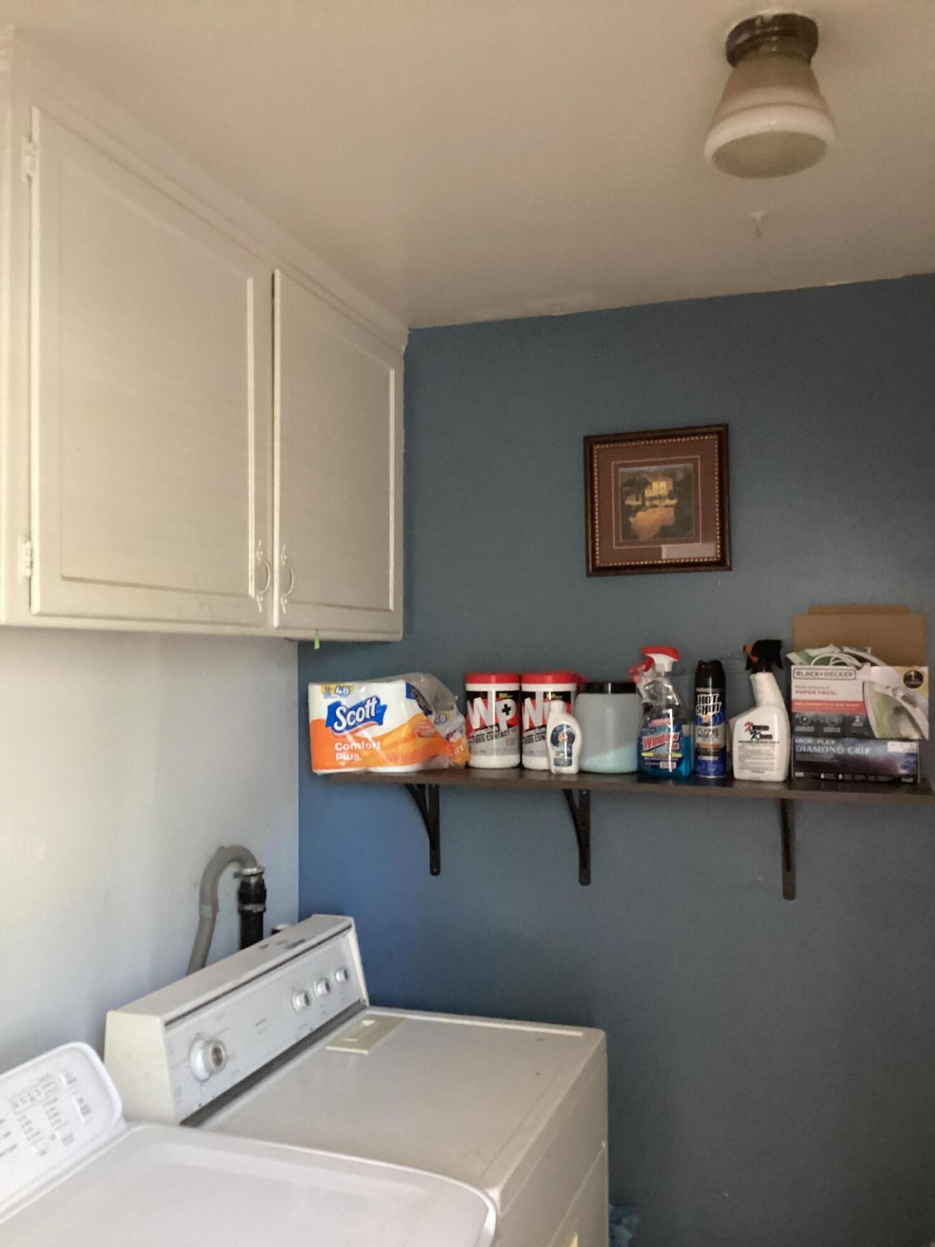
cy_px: 624
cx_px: 468
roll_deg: -0.1
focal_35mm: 31
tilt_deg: +2.3
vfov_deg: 58.4
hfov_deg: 45.4
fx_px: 1116
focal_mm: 3.3
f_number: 2.4
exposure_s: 1/30
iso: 640
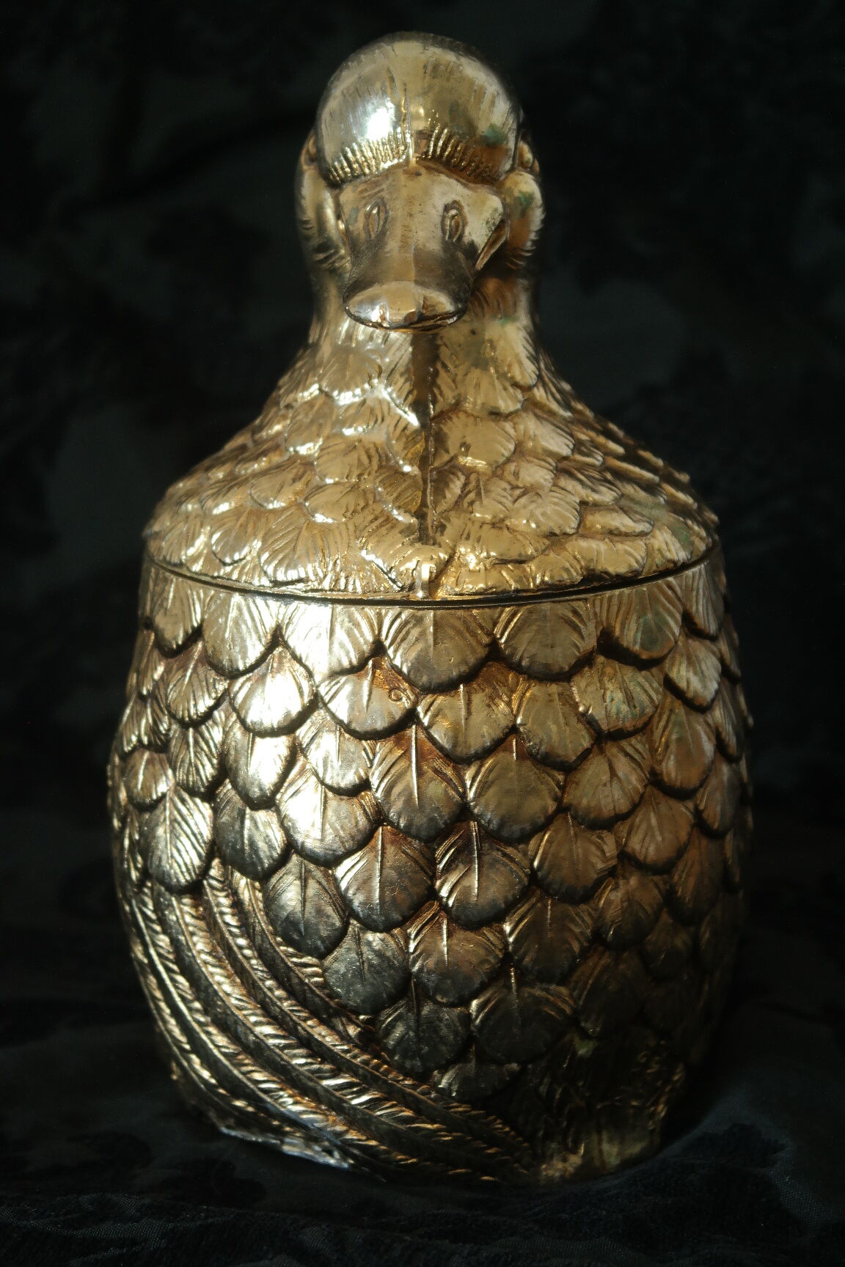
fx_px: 2429
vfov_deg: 29.2
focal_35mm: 69
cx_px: 422
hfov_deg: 19.7
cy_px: 634
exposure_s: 1/30
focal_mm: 45
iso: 800
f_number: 5.6
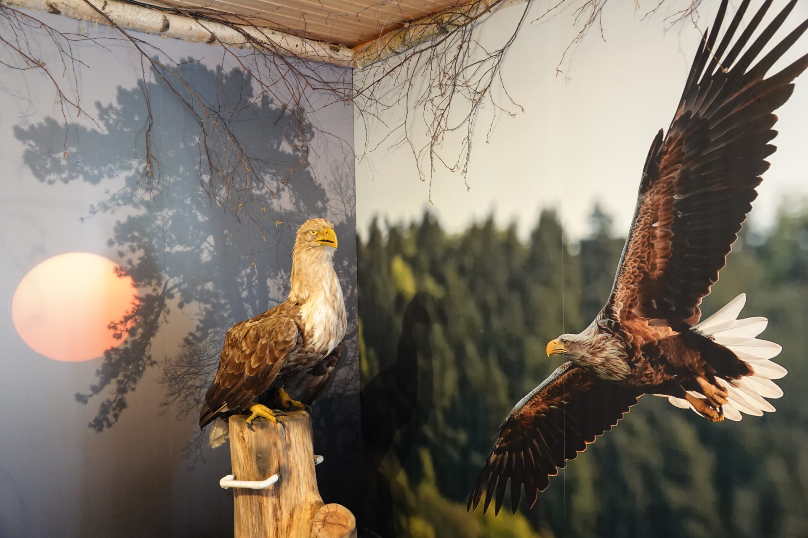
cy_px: 269
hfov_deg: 60.3
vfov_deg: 42.3
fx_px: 696
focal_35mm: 31
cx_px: 404
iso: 800
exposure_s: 1/40
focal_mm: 11.26
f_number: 2.8
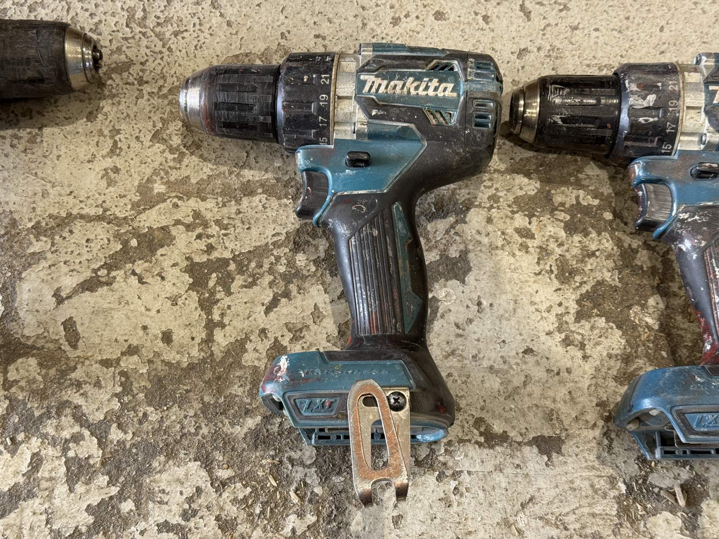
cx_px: 360
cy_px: 270
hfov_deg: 39.7
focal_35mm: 48
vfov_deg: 30.3
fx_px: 997
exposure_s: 1/73
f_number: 1.78
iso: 100
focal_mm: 6.76
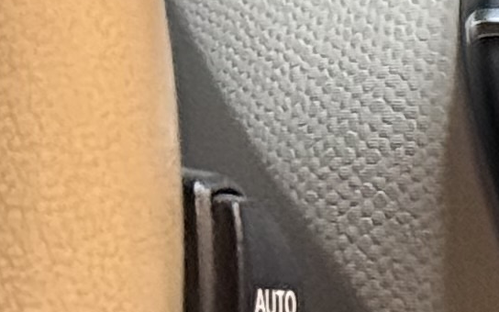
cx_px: 1501
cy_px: -225
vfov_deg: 3.5
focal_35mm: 377
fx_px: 5127
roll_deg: -2.9
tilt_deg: -16.4
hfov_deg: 5.3
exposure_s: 1/30
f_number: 1.78
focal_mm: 6.76
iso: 500
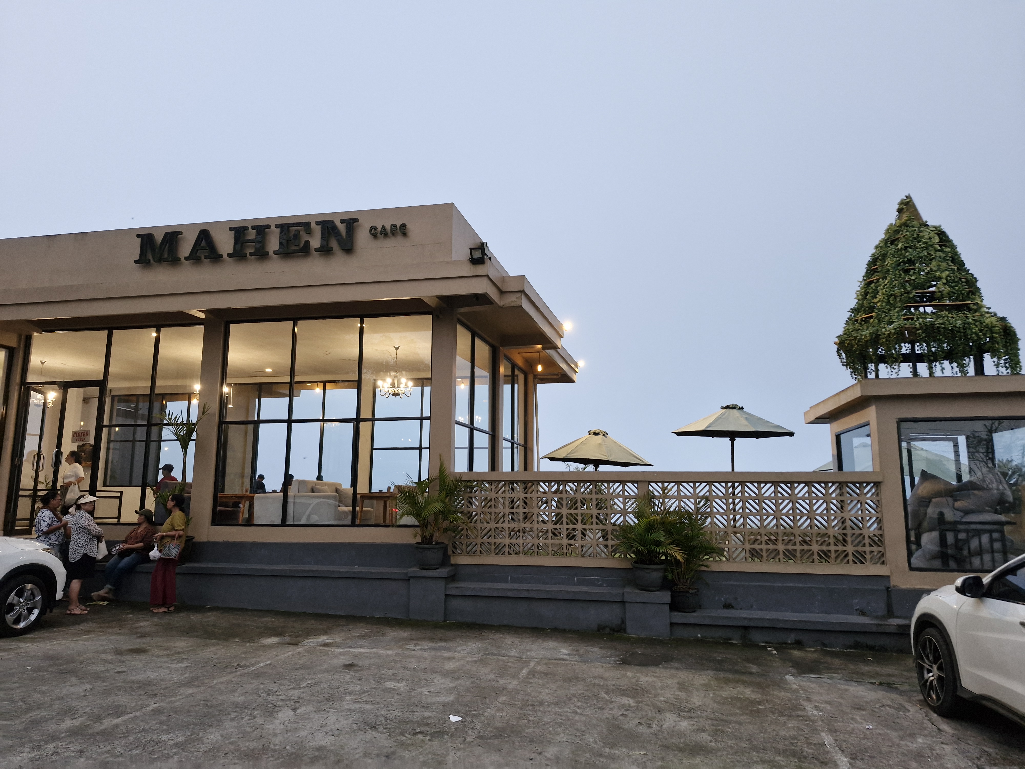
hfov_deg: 73.9
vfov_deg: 58.9
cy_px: 384
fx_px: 681
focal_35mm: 23
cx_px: 512
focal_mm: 5.54
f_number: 1.8
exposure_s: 1/100
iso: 64
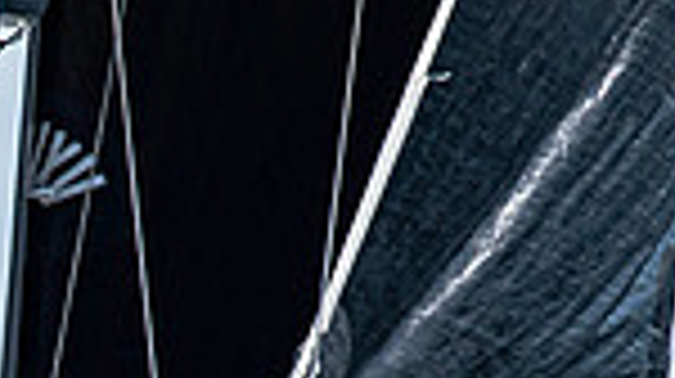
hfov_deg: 1.2
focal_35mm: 1821
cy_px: 835
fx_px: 32558
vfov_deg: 0.7
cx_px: -202
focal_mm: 300
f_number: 5
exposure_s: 1/2500
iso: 320
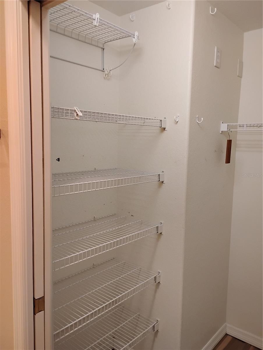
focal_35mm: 28
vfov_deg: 63.4
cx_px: 132
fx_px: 283
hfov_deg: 49.8
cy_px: 175
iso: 1891
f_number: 1.8
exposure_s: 1/60
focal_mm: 4.26
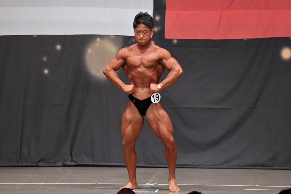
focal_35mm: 250
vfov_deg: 5.5
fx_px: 2019
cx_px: 140
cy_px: 100
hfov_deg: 8.2
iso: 6400
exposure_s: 1/400
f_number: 5.6
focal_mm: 160
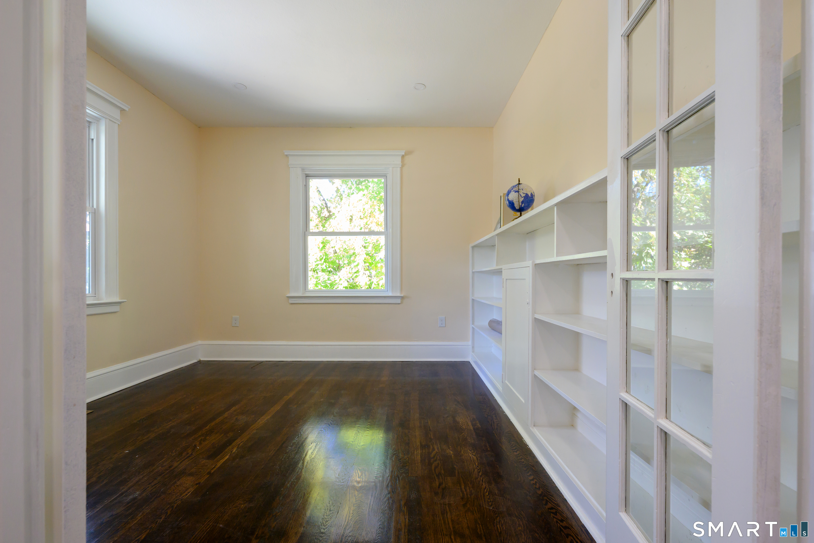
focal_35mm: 16
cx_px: 407
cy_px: 272
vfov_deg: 73.7
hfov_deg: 96.7
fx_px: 362
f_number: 6.3
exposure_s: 1/80
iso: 3200
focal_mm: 16
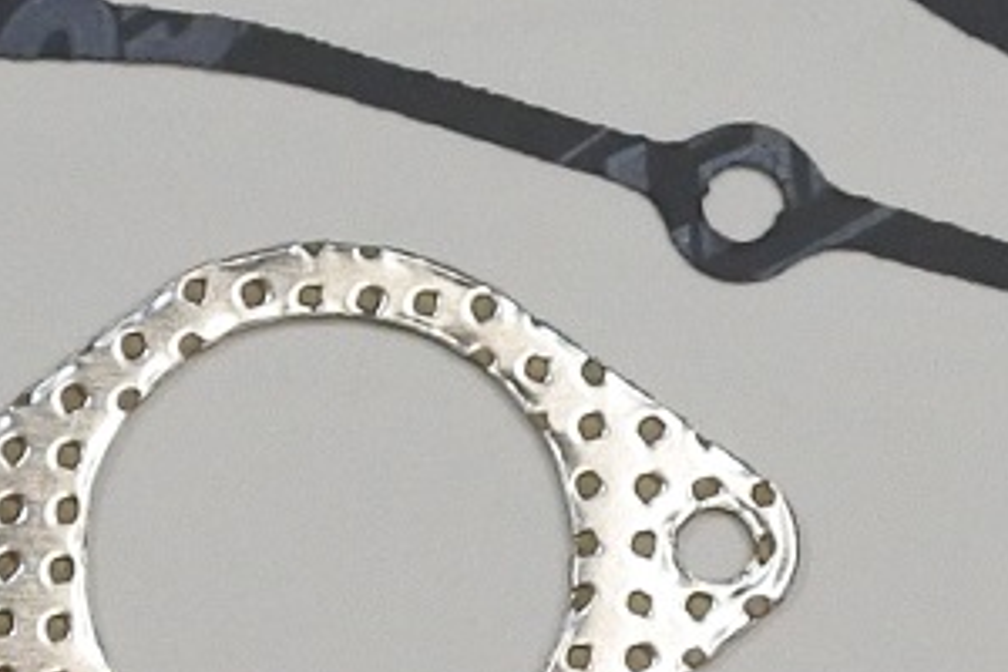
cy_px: 81
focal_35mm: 294
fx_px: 8231
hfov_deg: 7.0
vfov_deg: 4.7
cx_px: 398
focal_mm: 18.9
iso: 500
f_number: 4.5
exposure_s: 1/125
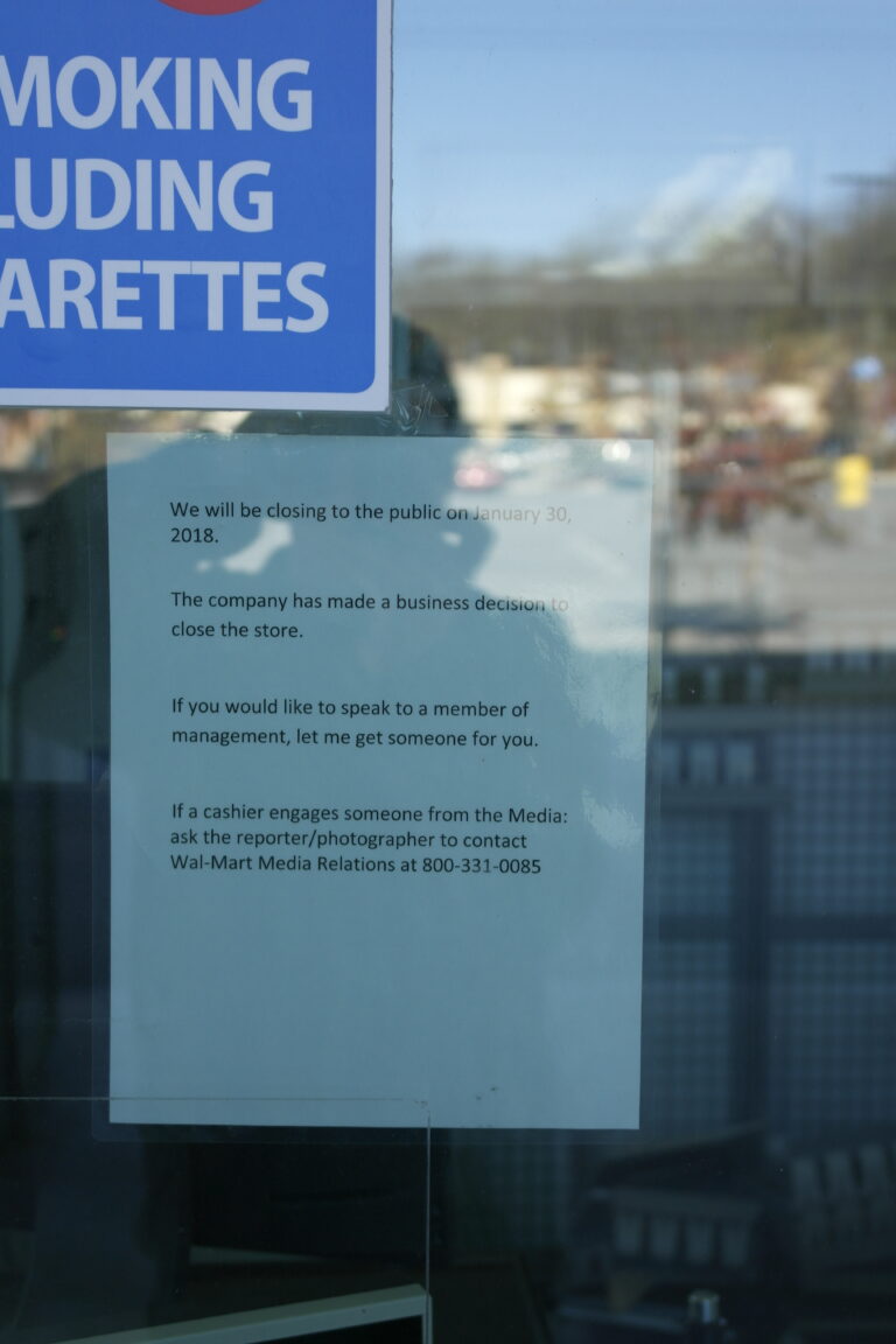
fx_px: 1979
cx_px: 448
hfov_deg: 25.5
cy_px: 672
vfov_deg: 37.5
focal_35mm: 53
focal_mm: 35
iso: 100
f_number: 4.5
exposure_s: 1/125
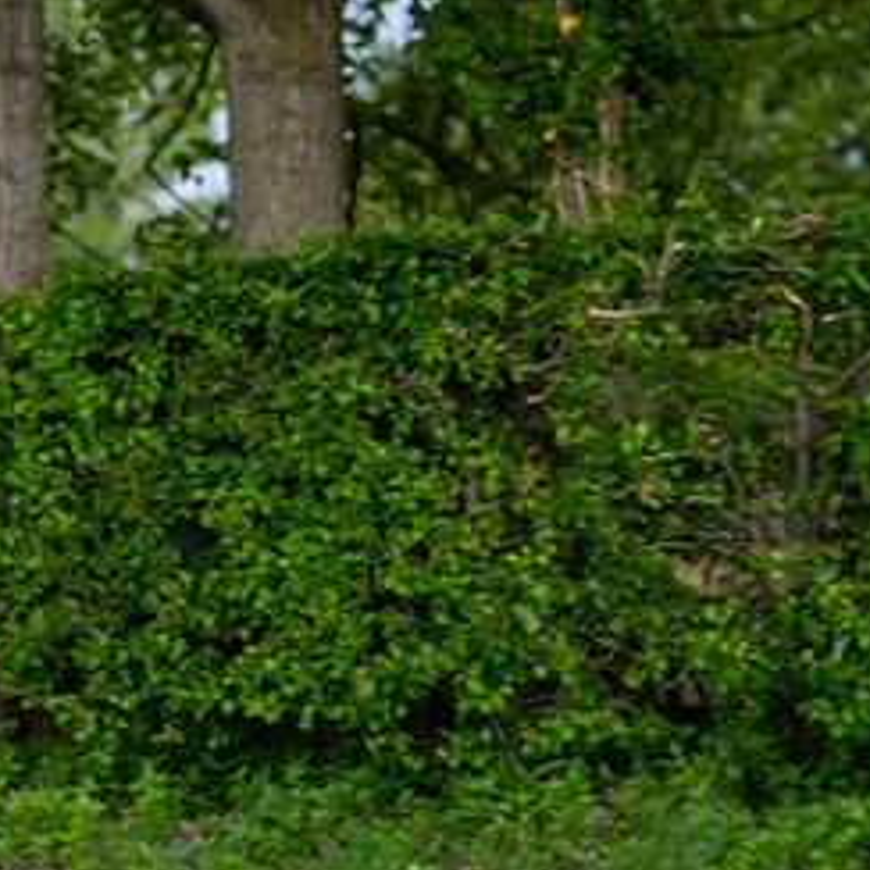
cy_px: 505
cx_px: -93
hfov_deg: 6.9
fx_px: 7194
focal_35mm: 253
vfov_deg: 6.9
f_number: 4
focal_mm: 125
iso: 1250
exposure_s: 1/800
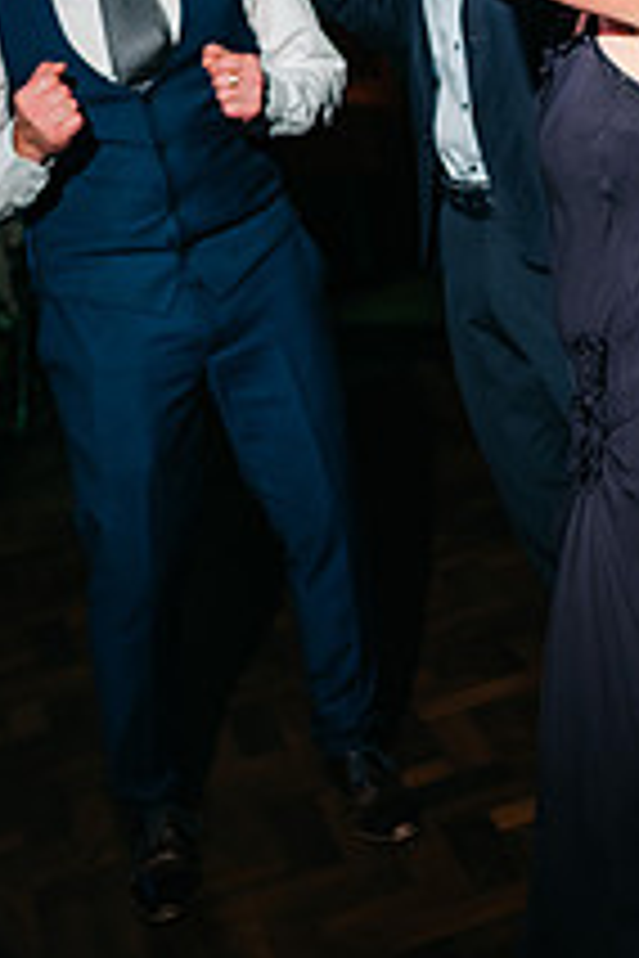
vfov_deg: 27.0
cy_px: 252
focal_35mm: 74
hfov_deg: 18.2
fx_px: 1970
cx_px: 554
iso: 400
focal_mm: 35
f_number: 2.2
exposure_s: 1/200
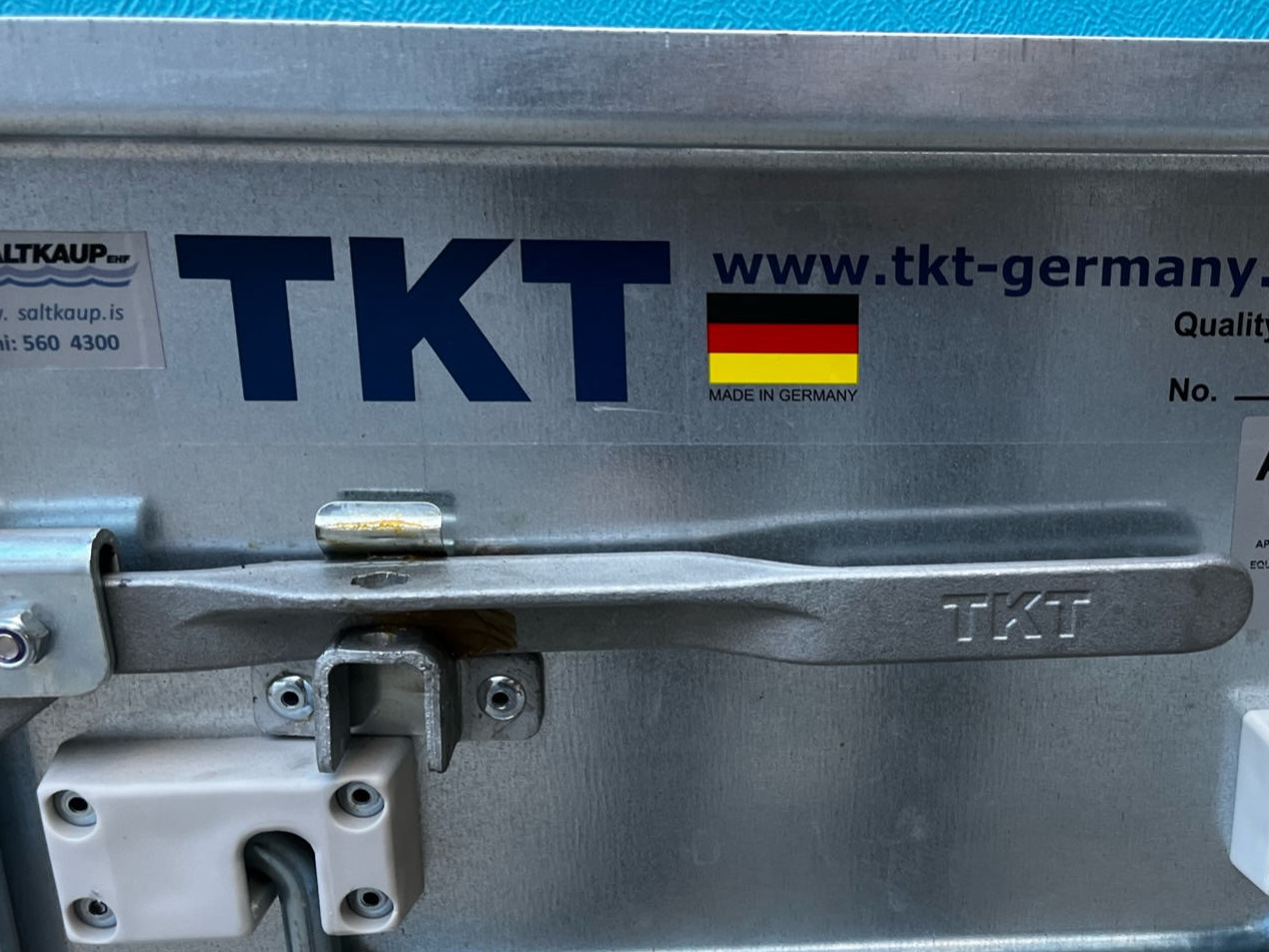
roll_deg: -0.3
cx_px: 871
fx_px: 1540
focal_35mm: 42
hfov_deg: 44.0
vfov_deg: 34.0
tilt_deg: -17.8
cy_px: 644
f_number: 1.6
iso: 64
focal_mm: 5.1
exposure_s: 1/100
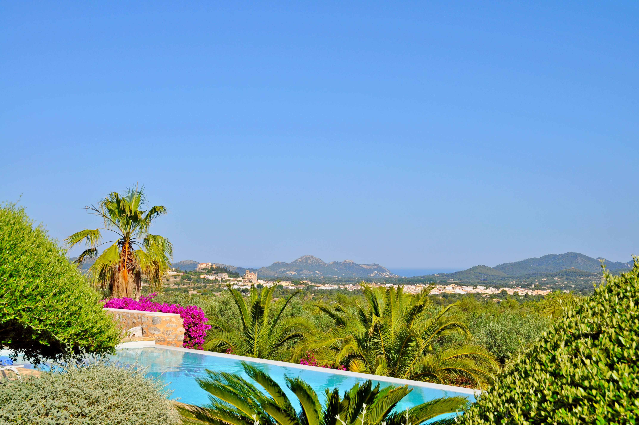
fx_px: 931
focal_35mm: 52
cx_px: 320
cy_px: 212
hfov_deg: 37.9
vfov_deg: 25.7
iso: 200
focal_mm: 35
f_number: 11
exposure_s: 1/500
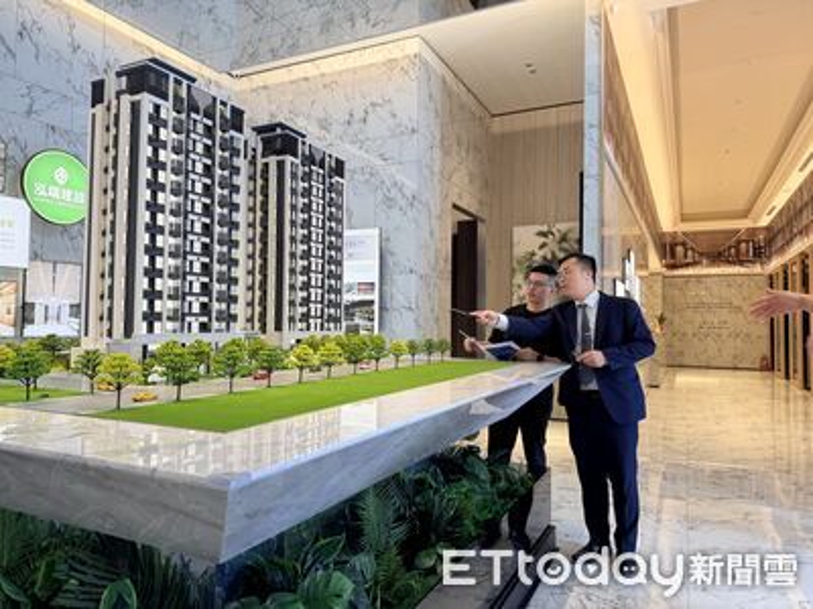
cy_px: 304
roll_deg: -1.0
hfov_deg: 71.6
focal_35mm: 24
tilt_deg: +3.4
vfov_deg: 56.8
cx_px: 406
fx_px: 564
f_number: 1.78
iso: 125
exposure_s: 1/60
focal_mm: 6.76
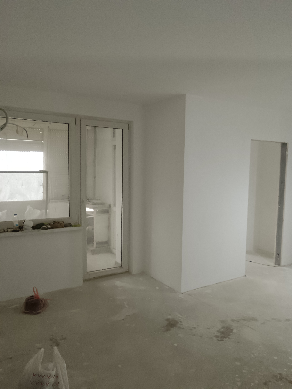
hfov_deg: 51.4
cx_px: 146
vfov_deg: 65.3
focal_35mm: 27
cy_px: 194
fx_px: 304
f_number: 1.9
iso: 1896
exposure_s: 1/100
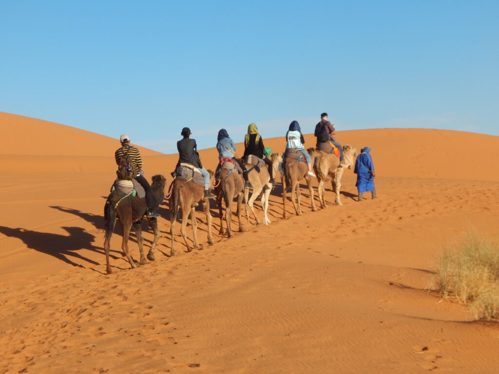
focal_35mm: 85
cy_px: 187
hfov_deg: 23.0
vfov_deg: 17.4
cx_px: 250
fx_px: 1225
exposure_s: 1/1000
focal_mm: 15.3
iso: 125
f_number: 4.3
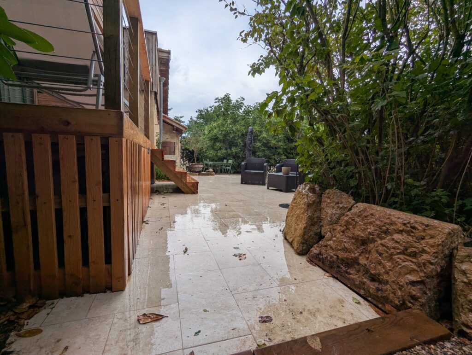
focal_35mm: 16
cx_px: 236
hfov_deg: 94.4
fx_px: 218
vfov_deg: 78.2
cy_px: 178
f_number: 2.2
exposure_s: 1/1120
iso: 41
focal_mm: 2.35
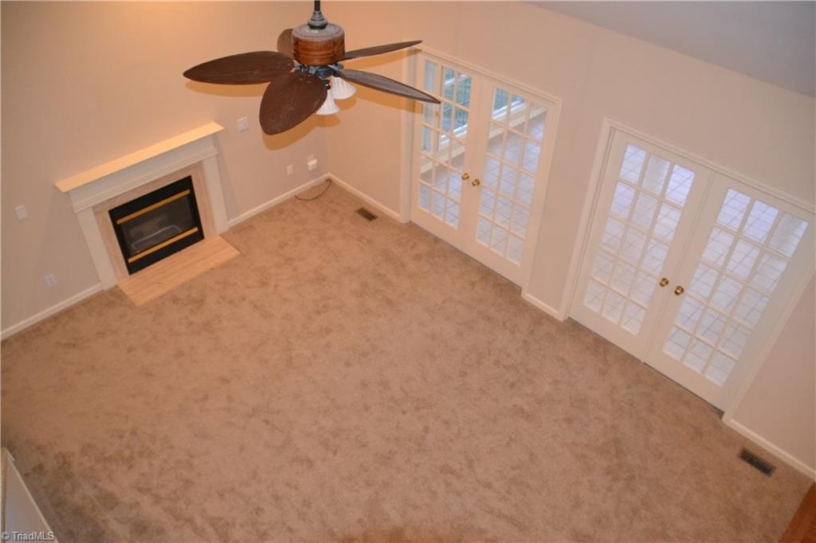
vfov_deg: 47.9
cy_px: 272
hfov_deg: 67.4
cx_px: 408
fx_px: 612
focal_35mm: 27
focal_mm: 18
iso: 2500
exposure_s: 1/60
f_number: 3.5
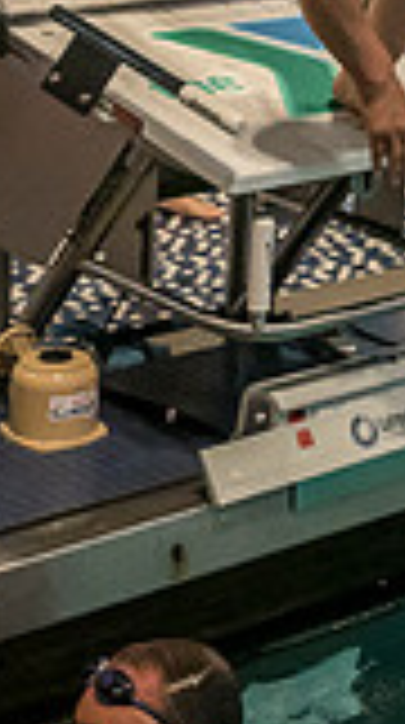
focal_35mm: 118
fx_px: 2264
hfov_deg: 10.1
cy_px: -214
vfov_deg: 17.1
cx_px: 450
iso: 3200
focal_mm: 15
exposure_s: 1/1000
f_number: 2.8
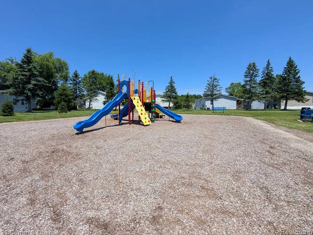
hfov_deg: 106.0
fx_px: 118
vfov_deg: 89.8
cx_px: 145
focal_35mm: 13
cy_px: 110
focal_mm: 2.02
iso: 53
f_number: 1.7
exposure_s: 1/3436
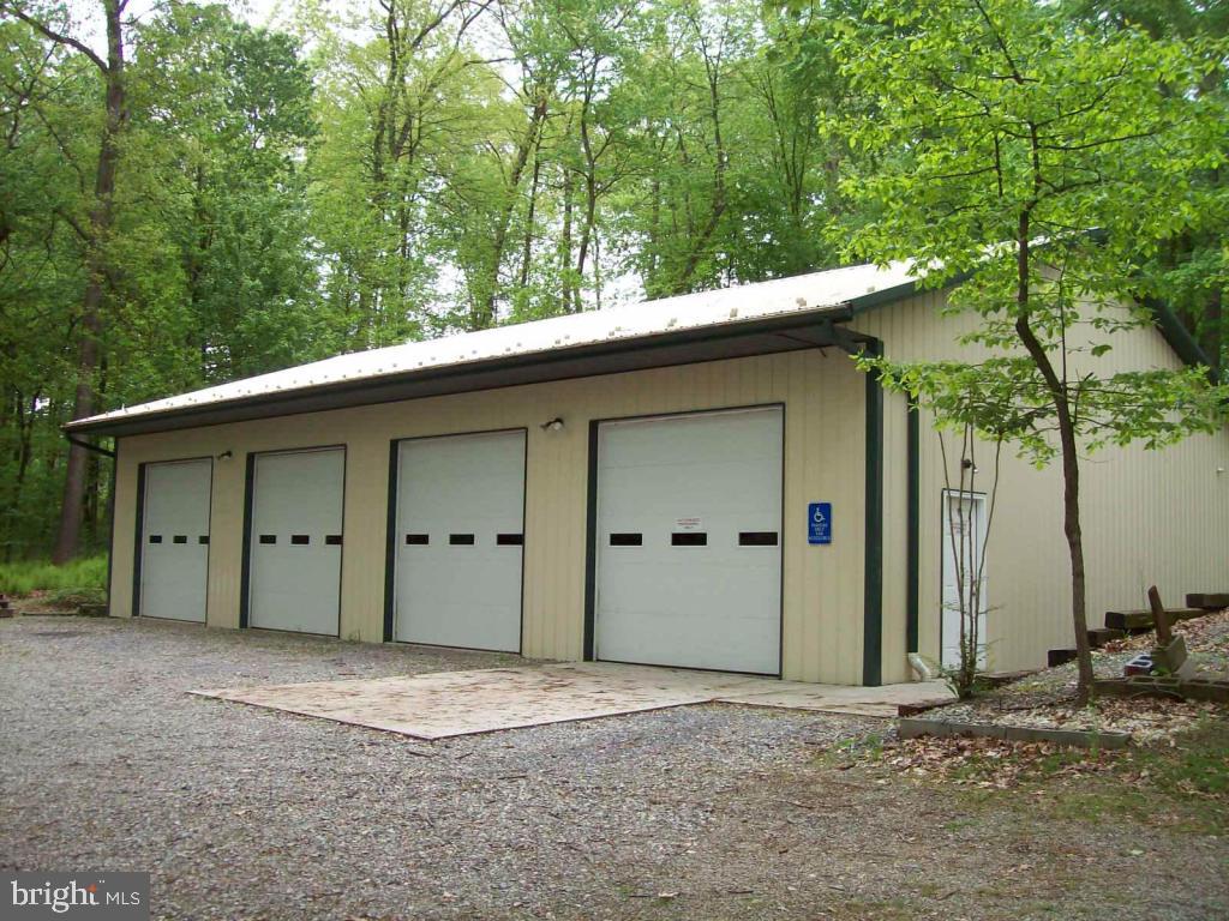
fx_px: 1278
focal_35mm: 36
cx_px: 614
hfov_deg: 51.4
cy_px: 460
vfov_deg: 39.7
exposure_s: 1/230
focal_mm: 6
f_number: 2.7
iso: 80
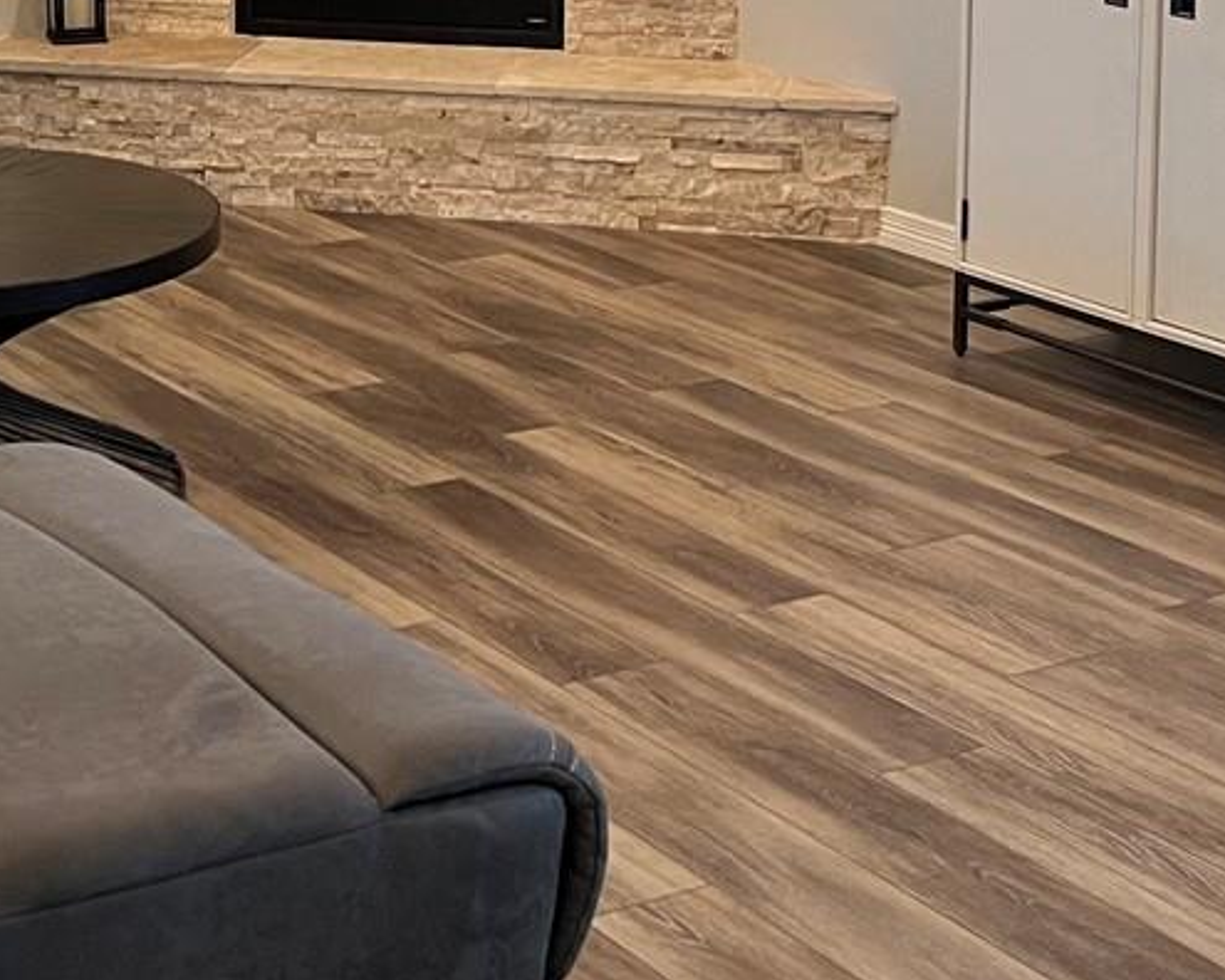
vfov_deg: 17.8
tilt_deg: -7.1
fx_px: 2973
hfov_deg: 23.0
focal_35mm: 82
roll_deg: -0.3
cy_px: -181
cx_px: 257
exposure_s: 1/60
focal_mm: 5.1
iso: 100
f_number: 1.6
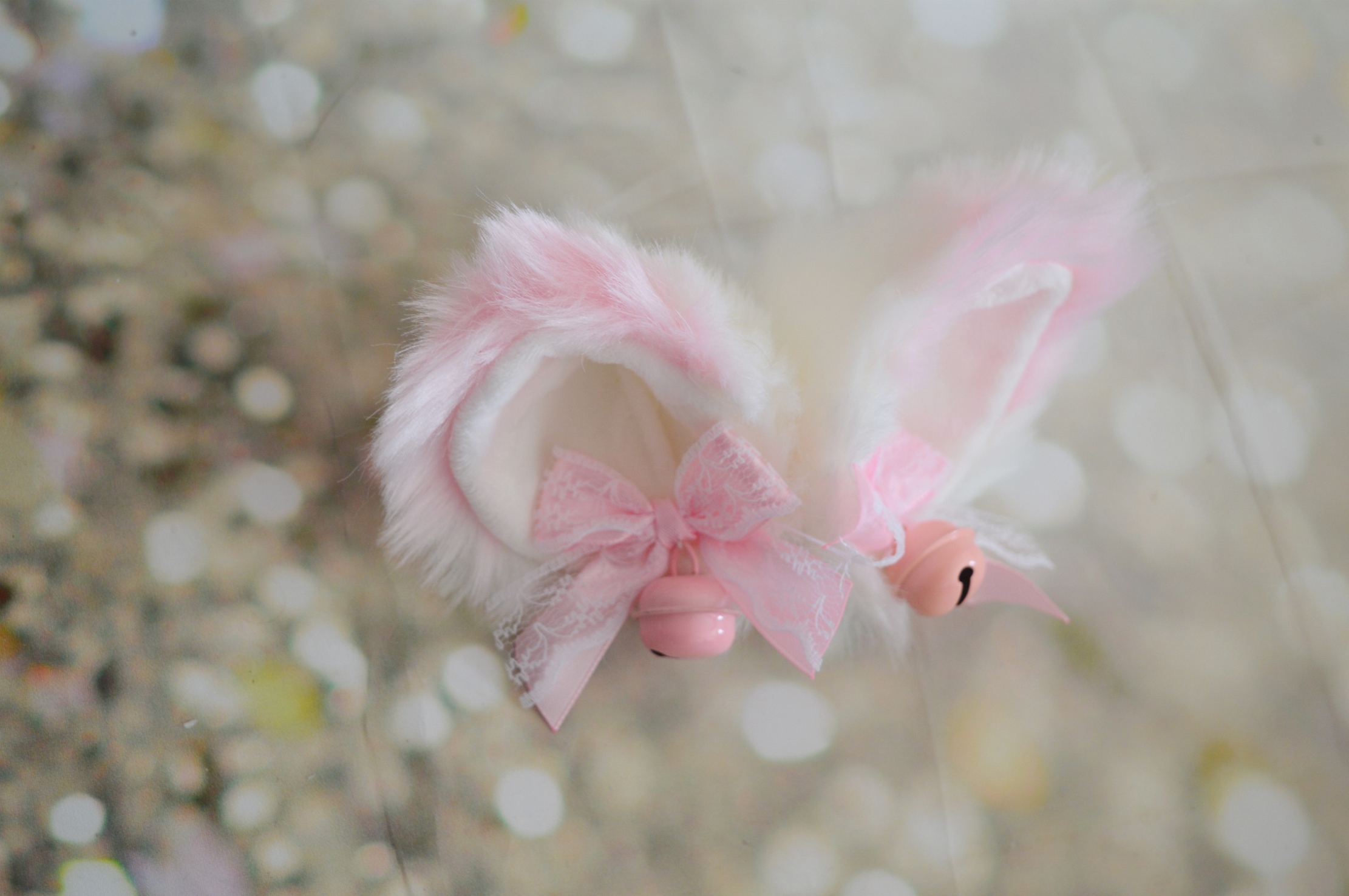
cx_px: 674
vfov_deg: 25.0
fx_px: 2022
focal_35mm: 54
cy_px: 448
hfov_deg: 36.9
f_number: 4.8
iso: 400
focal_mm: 36
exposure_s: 1/100
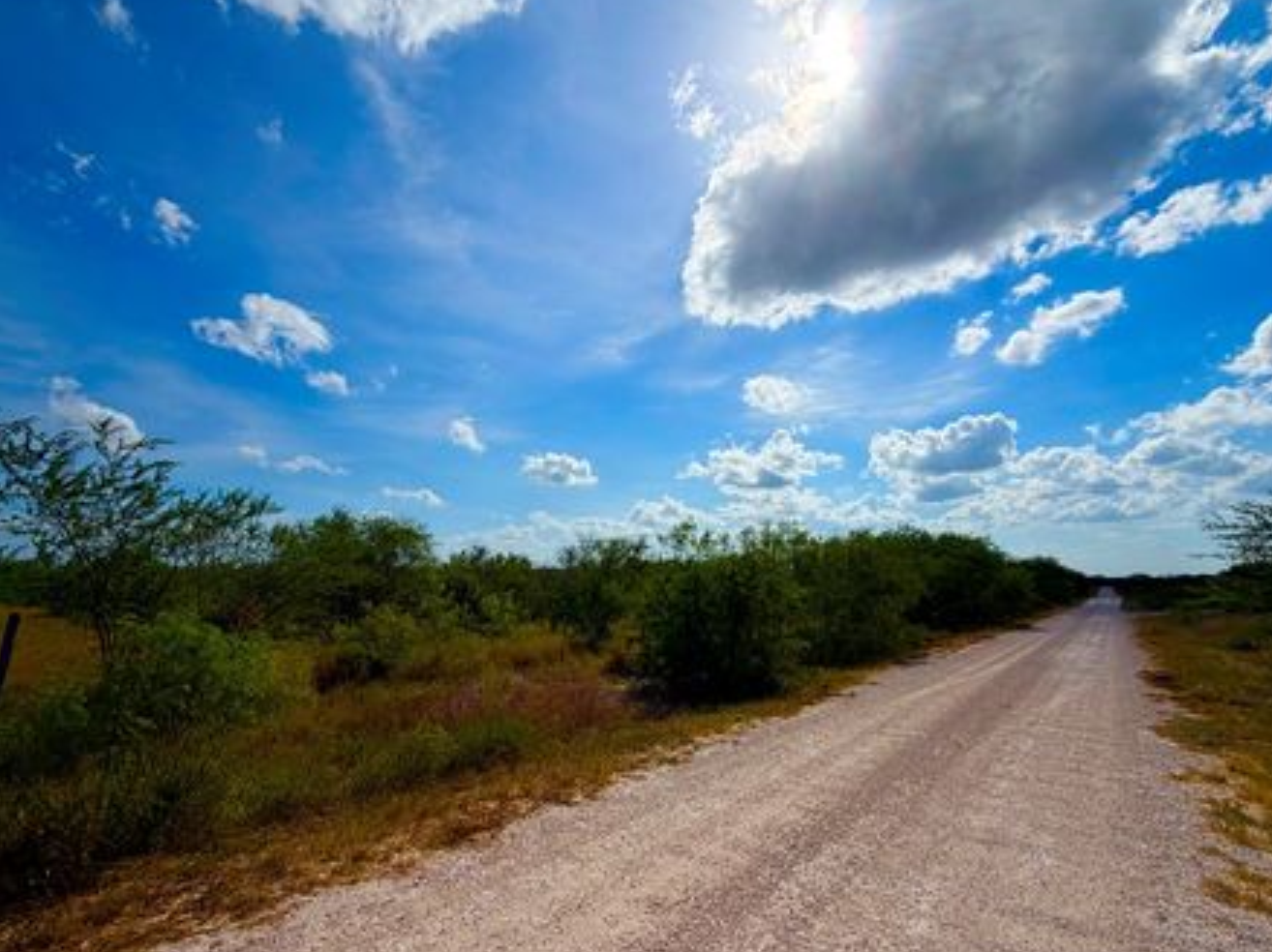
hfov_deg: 94.5
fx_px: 588
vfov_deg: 77.9
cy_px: 509
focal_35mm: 16
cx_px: 627
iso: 20
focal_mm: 2.22
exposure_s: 1/2410
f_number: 2.2
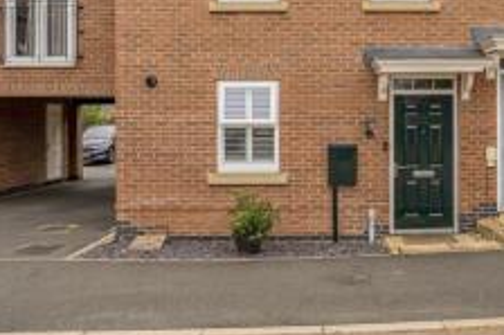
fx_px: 476
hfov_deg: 55.3
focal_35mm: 34
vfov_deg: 37.9
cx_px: 312
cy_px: 87
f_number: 11
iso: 100
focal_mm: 16
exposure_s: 1/1250
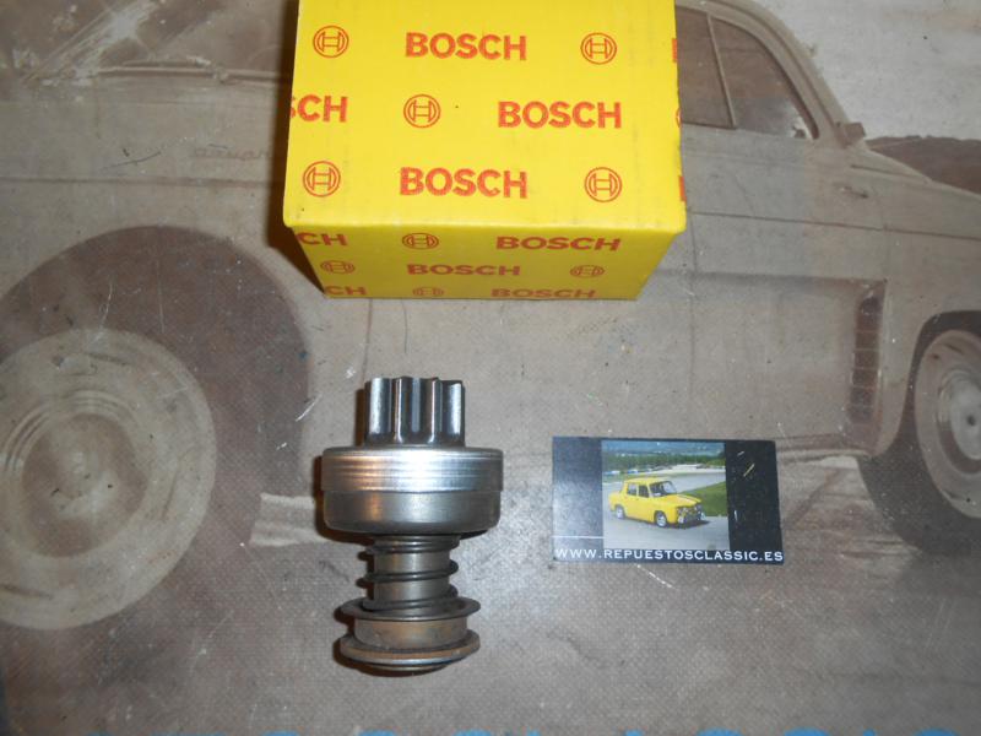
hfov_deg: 67.3
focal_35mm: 26
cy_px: 368
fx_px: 737
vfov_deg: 53.1
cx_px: 490
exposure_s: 1/25
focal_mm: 4.6
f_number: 3.5
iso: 80
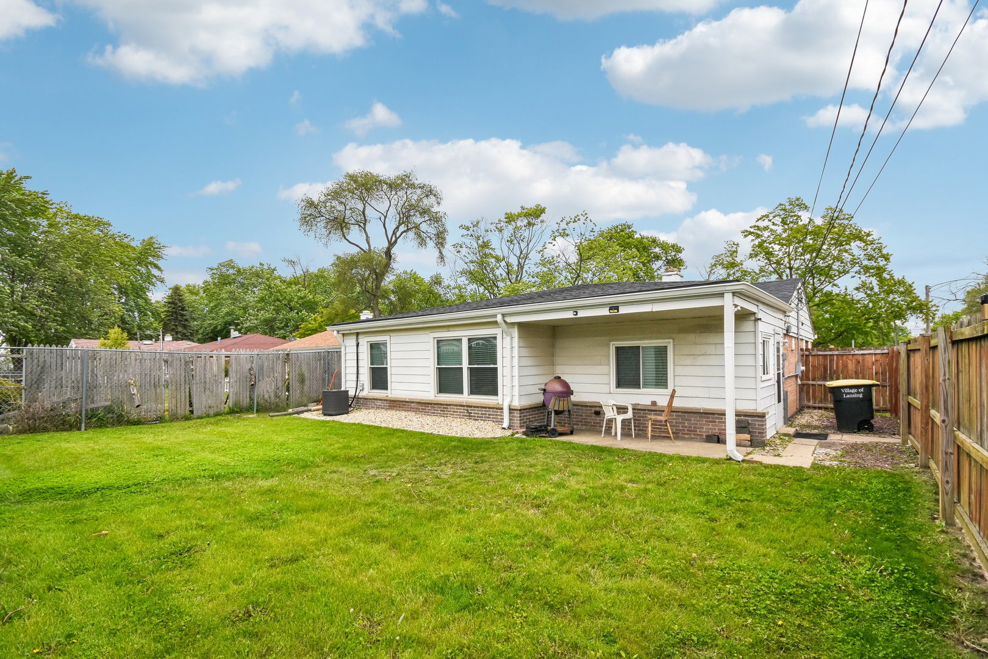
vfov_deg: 77.3
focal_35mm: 15
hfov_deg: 100.4
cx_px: 494
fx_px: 412
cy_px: 330
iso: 400
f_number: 8
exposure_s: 1/500
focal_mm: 10
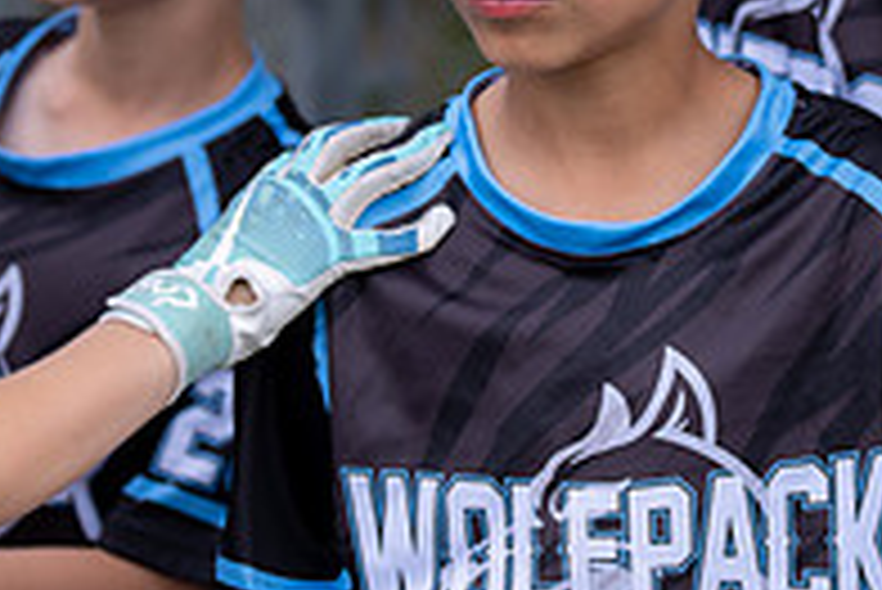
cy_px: 209
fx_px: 5075
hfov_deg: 9.9
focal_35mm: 207
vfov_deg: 6.6
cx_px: 549
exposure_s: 1/400
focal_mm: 70
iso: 160
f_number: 2.8
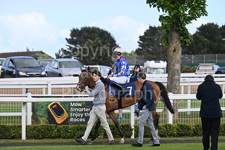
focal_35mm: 200
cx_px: 112
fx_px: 1250
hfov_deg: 10.3
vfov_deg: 6.9
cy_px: 75
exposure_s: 1/1250
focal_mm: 200
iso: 400
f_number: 5.6
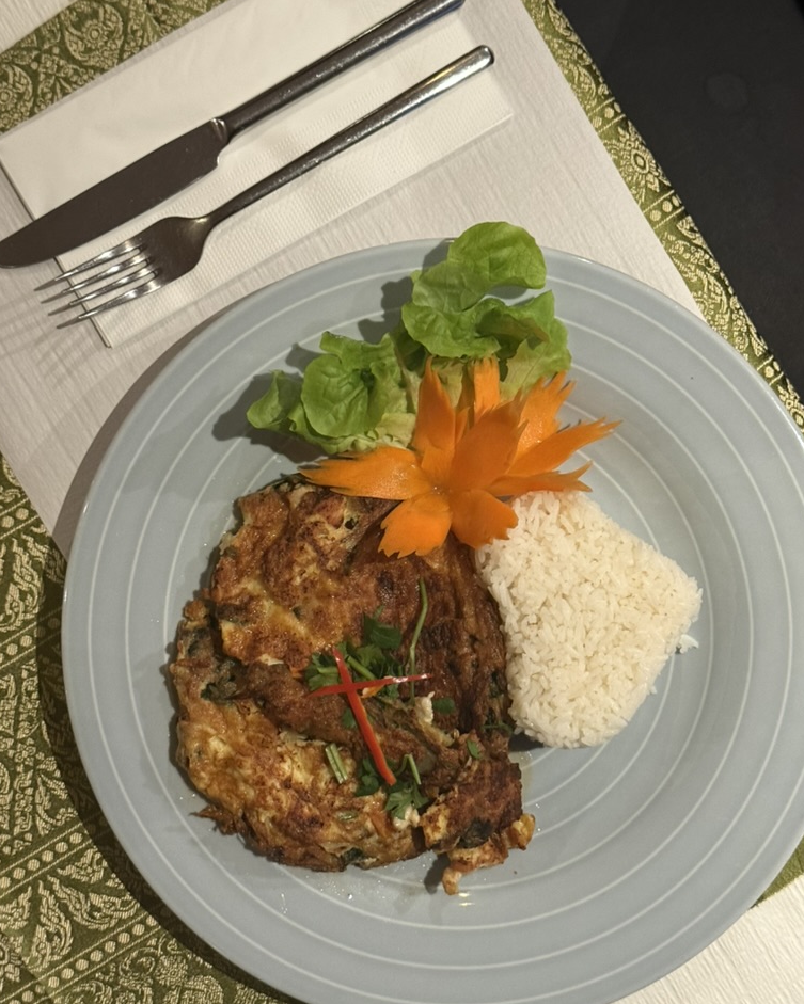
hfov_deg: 29.7
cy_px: 537
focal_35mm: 51
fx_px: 1517
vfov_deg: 36.6
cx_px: 398
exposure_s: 1/50
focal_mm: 6.76
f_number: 1.78
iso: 250
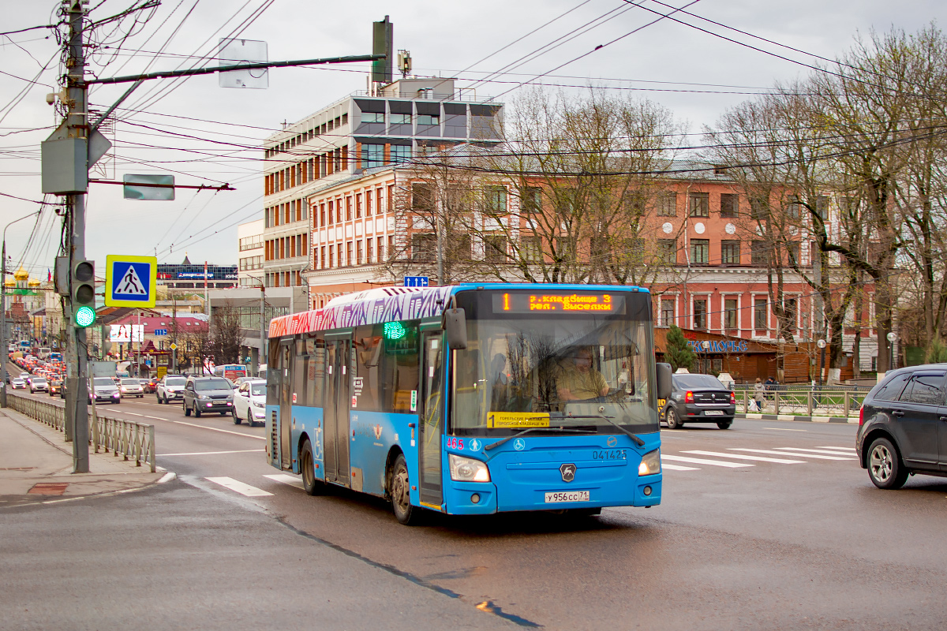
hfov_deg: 54.4
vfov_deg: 37.9
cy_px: 316
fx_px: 921
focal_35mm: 35
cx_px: 474
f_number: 2.5
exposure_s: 1/400
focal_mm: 35
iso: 200
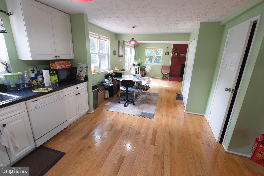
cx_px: 132
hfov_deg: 96.7
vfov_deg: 73.8
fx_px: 117
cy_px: 88
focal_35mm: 16
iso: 12800
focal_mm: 16
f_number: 4.5
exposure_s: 1/1250
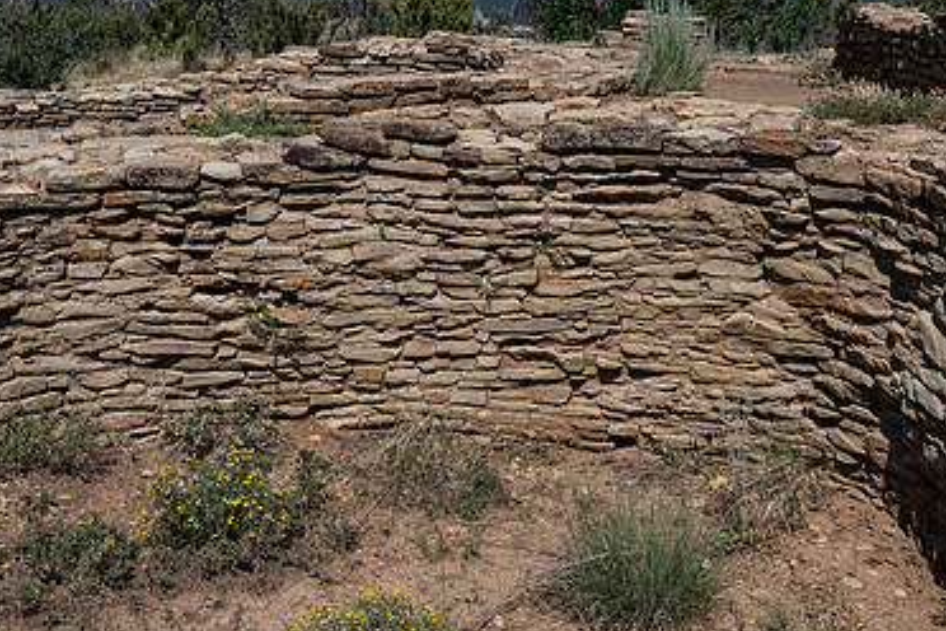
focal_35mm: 53
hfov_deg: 37.5
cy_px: 169
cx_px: 519
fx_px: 1393
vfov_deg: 25.3
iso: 280
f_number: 11
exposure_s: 1/500
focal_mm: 34
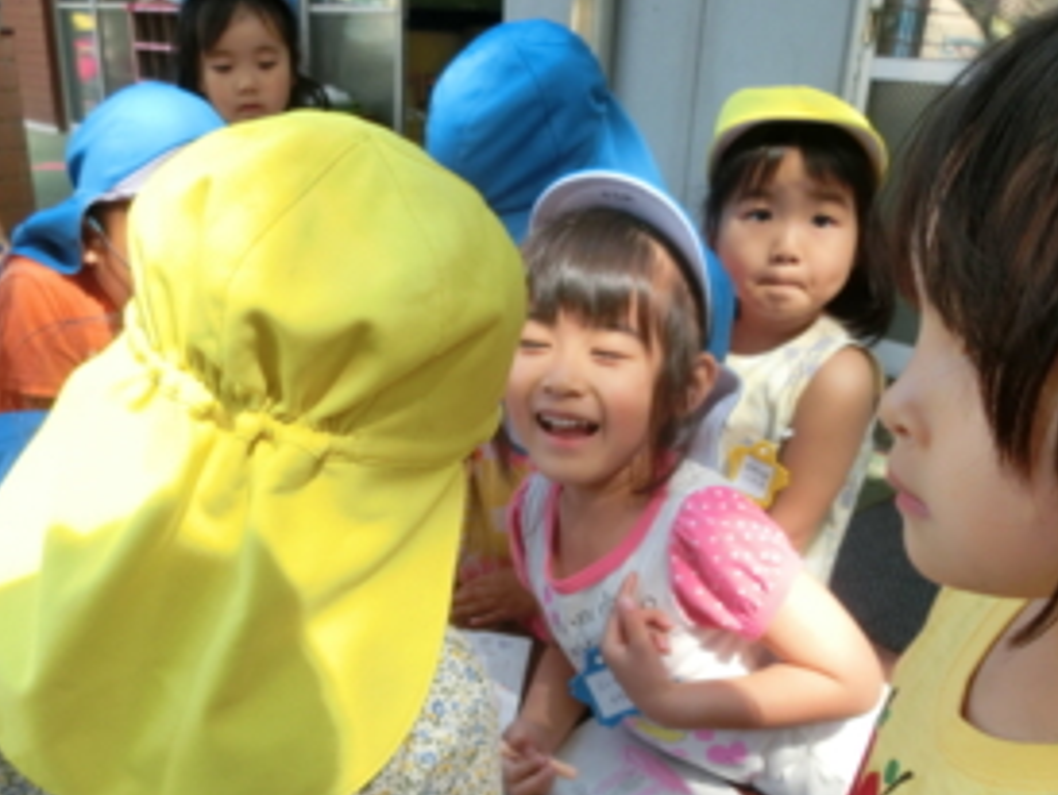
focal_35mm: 35
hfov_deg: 52.6
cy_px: 533
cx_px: 498
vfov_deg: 40.2
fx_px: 1071
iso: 160
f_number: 3
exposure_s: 1/250
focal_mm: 4.24
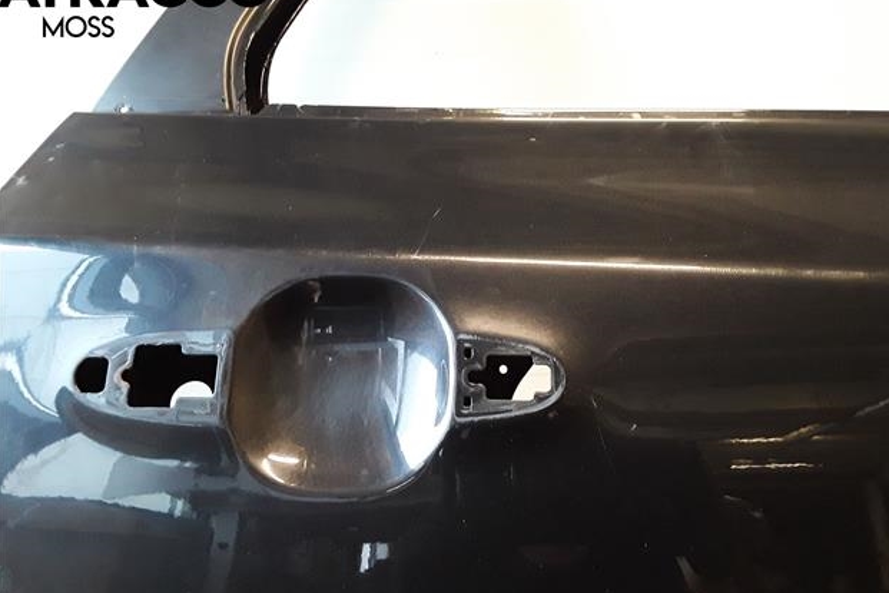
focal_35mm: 30
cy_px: 302
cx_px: 455
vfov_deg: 43.6
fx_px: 741
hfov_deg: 61.9
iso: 200
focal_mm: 2.91
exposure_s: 1/50
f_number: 1.9
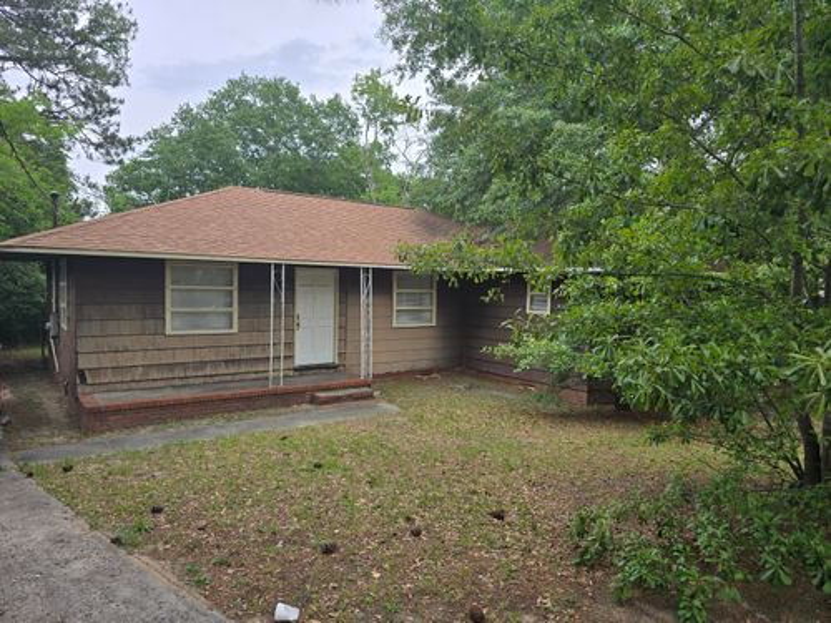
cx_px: 416
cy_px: 312
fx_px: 552
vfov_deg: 58.9
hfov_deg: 73.9
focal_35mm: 23
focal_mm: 6.3
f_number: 1.7
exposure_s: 1/270
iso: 12
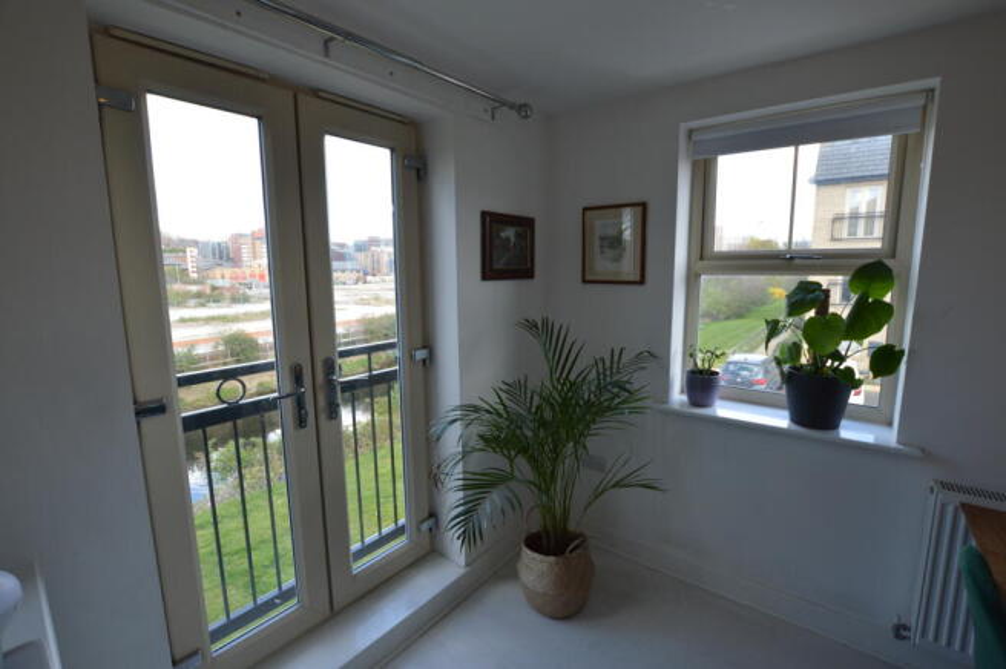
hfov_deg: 100.4
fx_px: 419
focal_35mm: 15
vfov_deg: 77.2
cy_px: 334
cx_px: 503
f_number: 5.6
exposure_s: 1/125
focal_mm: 10
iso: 280
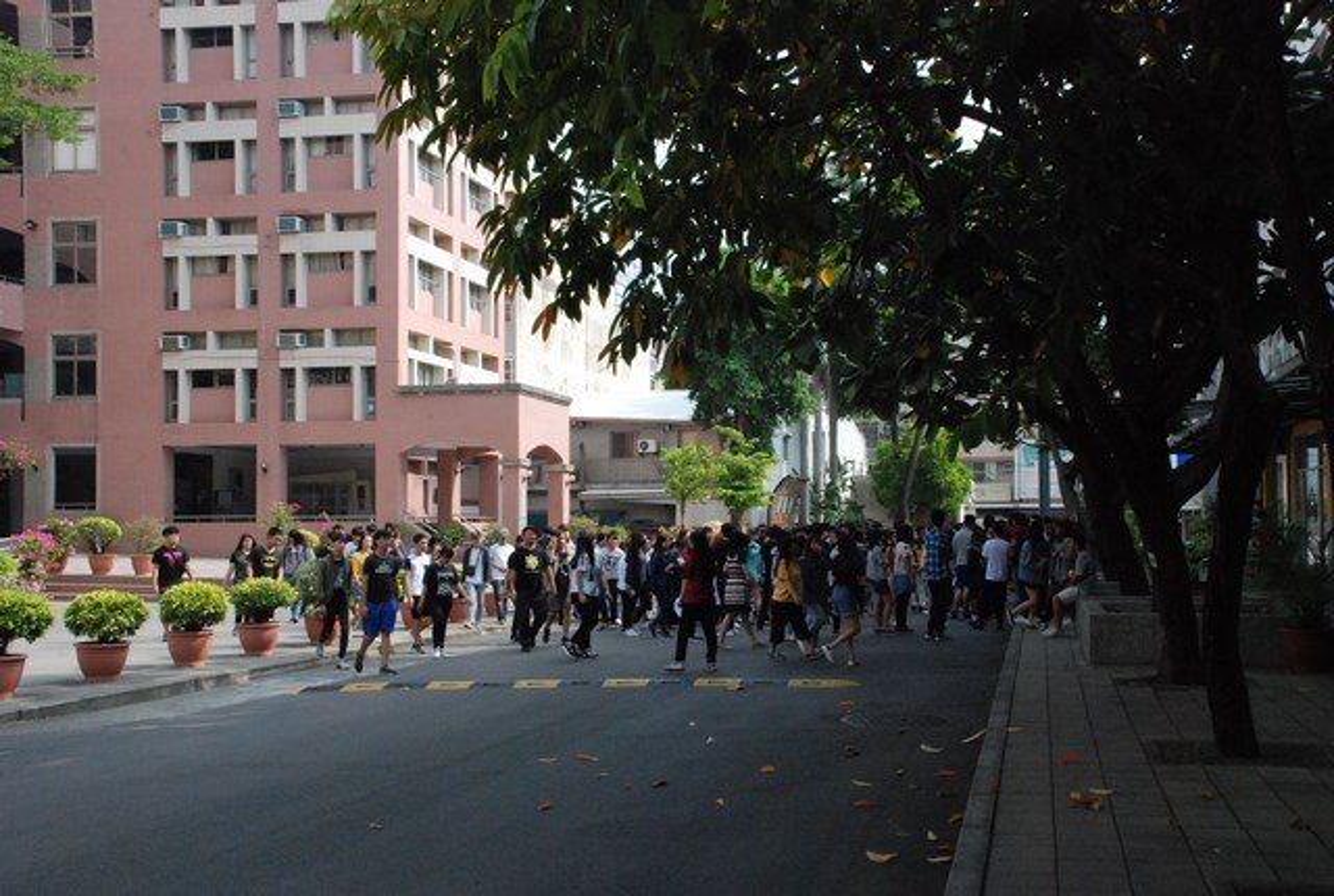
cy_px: 448
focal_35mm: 42
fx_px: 1560
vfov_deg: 32.1
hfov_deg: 46.3
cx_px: 667
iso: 1600
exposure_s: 1/640
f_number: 13
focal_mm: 28
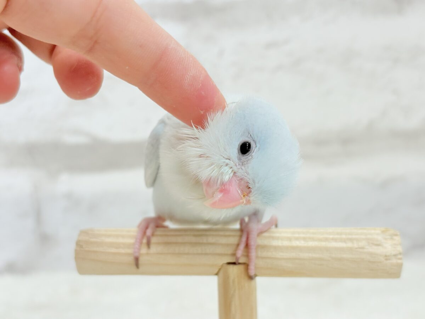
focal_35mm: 52
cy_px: 160
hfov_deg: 36.8
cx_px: 212
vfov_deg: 28.0
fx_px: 638
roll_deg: +3.1
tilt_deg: -6.9
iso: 80
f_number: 1.6
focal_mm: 5.96
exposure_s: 1/100
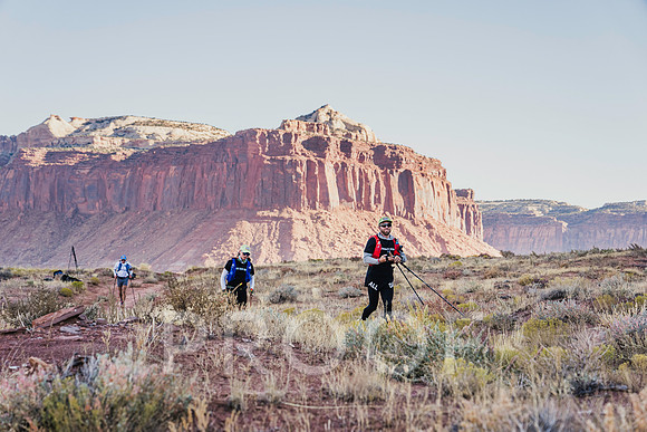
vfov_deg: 19.5
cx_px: 324
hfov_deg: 28.8
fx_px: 1258
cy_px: 216
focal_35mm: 70
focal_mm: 70
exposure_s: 1/640
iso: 400
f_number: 4.5
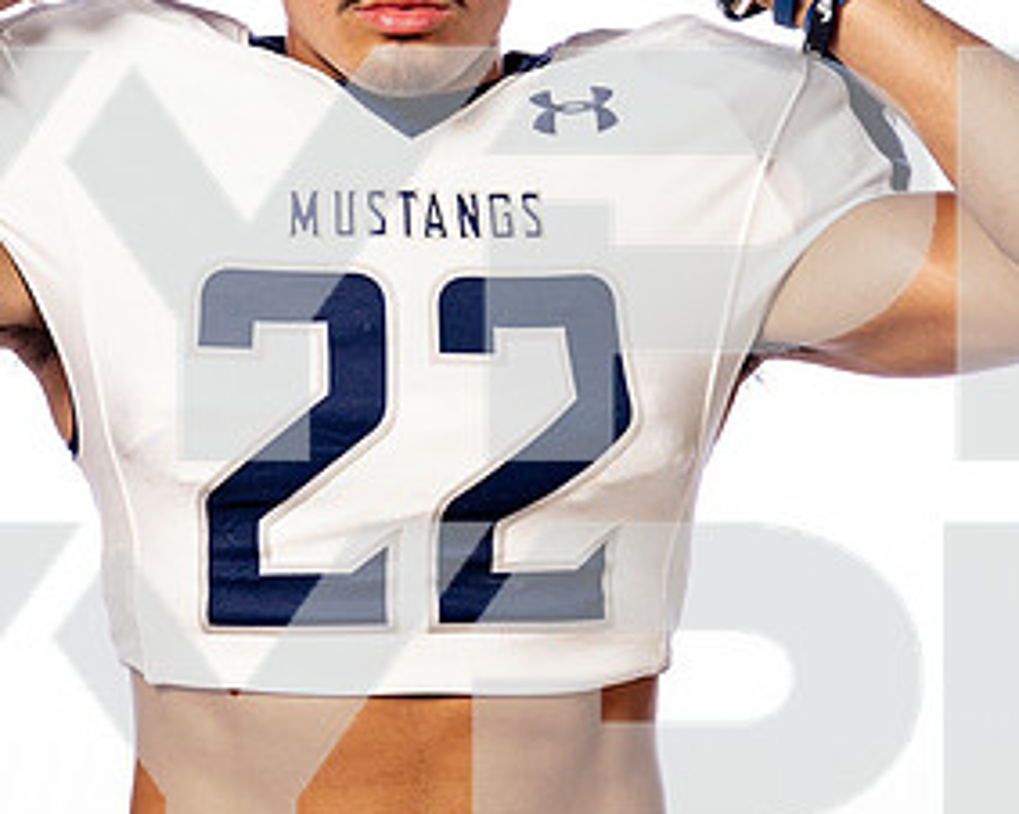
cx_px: 409
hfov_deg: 13.7
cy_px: 256
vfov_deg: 10.9
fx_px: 4249
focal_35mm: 141
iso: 250
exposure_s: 1/250
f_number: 7.1
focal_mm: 63
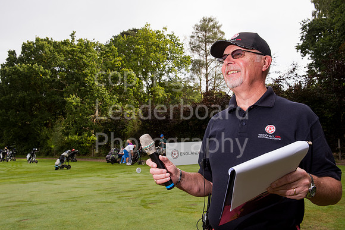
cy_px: 115
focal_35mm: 32
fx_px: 307
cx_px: 172
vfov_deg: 41.1
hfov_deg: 58.7
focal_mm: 32
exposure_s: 1/200
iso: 320
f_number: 9
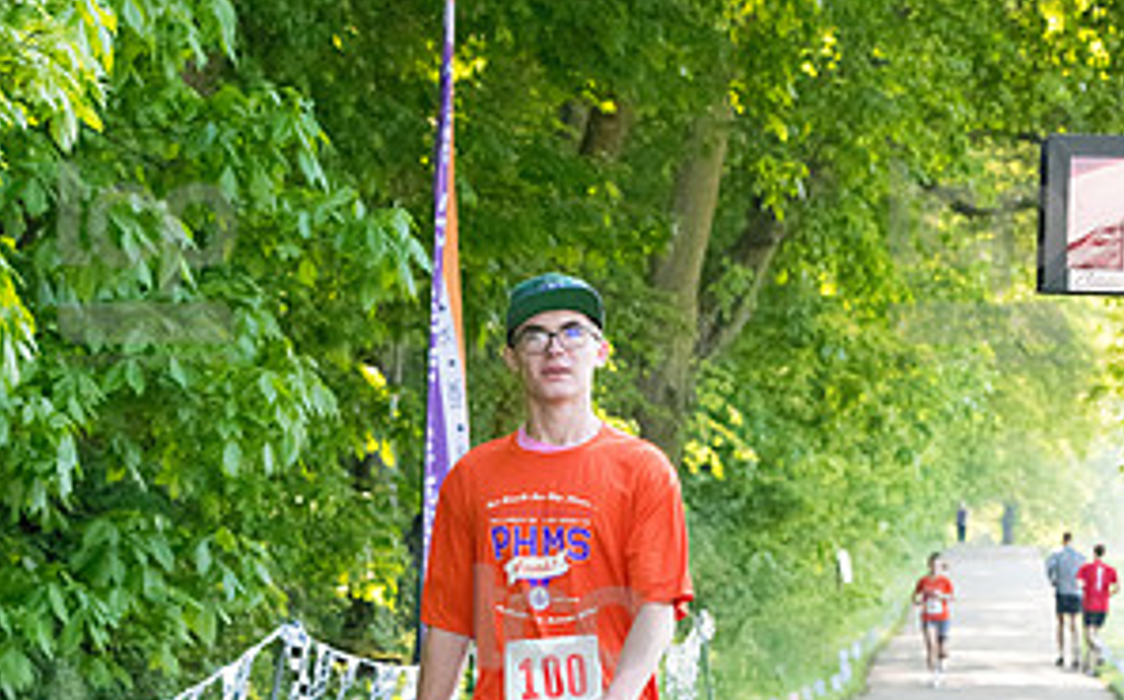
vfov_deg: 6.9
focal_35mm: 190
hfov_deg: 11.0
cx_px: 562
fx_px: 5815
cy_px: 666
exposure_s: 1/1600
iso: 4000
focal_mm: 82
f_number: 5.6
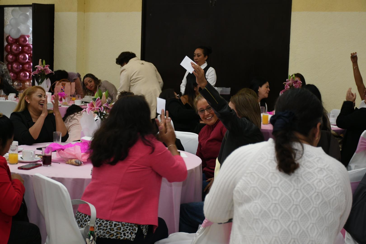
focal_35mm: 67
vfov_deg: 20.3
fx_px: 681
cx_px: 183
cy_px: 122
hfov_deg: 30.1
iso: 1000
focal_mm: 45
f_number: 4.5
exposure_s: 1/100
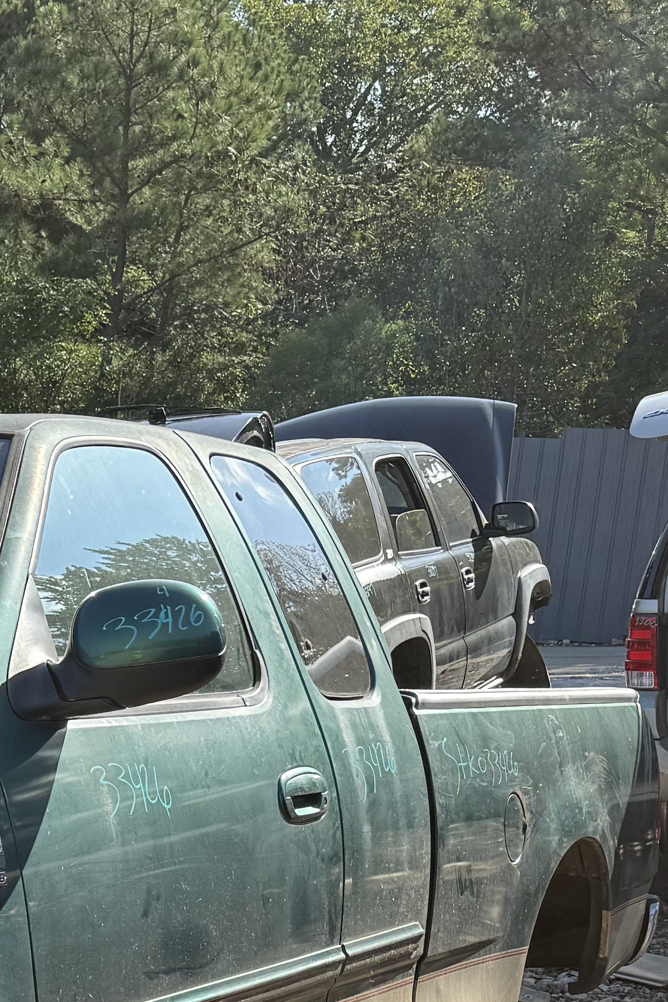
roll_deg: -1.0
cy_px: 916
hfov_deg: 16.3
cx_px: -389
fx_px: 2088
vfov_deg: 26.1
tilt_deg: -9.2
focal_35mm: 75
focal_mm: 6.76
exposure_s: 1/1855
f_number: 1.78
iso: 80
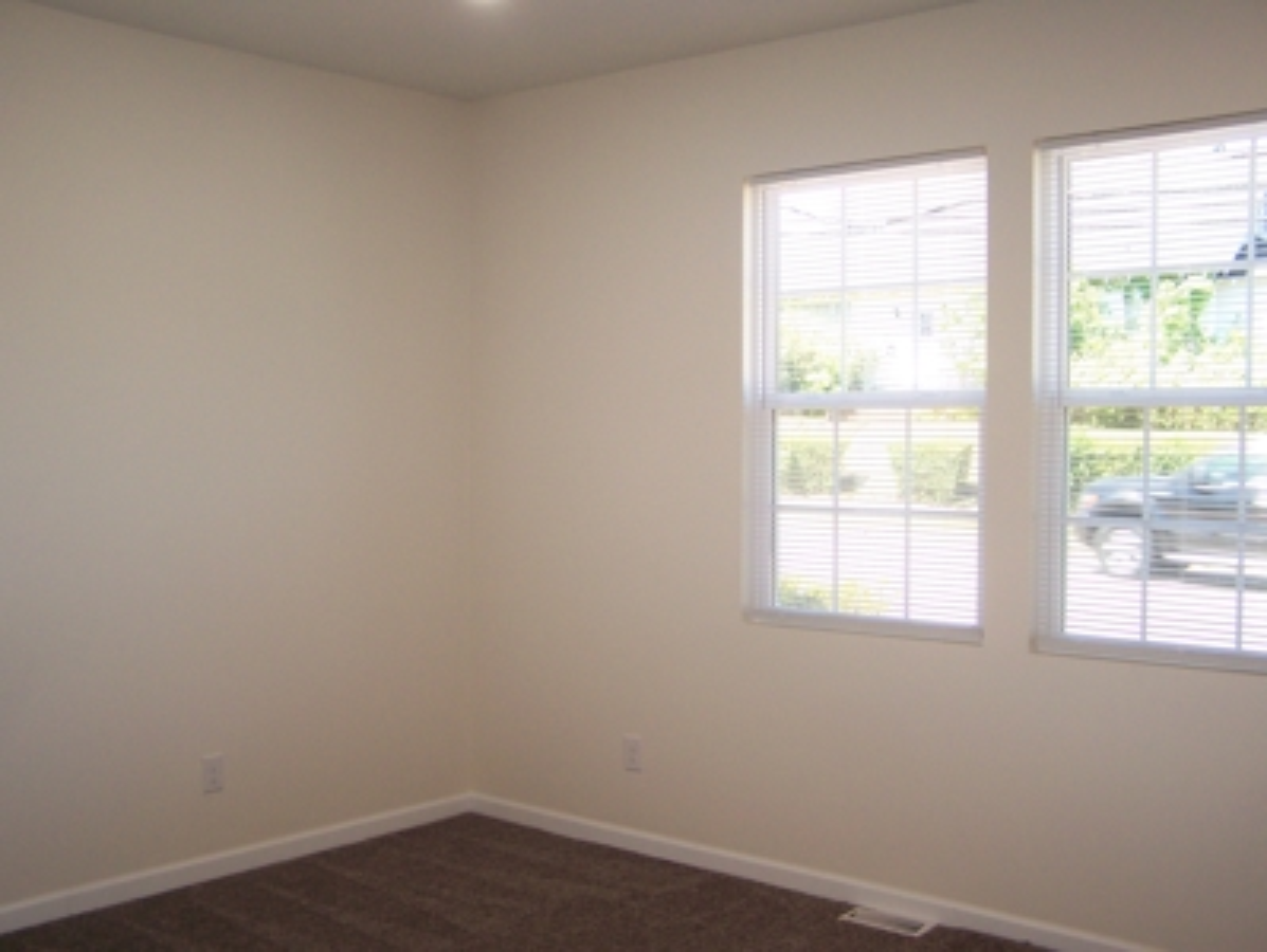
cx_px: 634
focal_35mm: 38
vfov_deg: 37.8
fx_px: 1392
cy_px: 476
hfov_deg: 48.9
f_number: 2.8
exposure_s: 1/100
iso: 160
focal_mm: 6.3
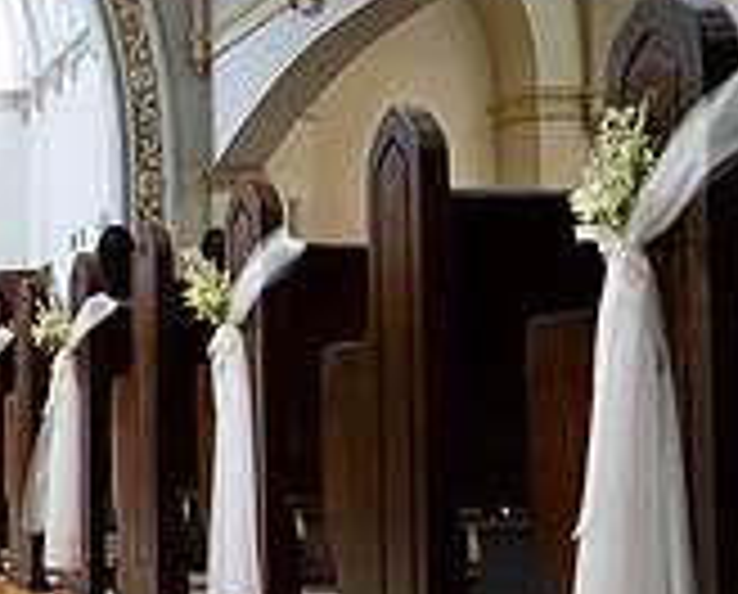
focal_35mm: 96
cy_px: 299
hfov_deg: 17.8
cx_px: -369
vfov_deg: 16.1
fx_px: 2102
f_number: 4
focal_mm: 29
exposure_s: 1/400
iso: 5000
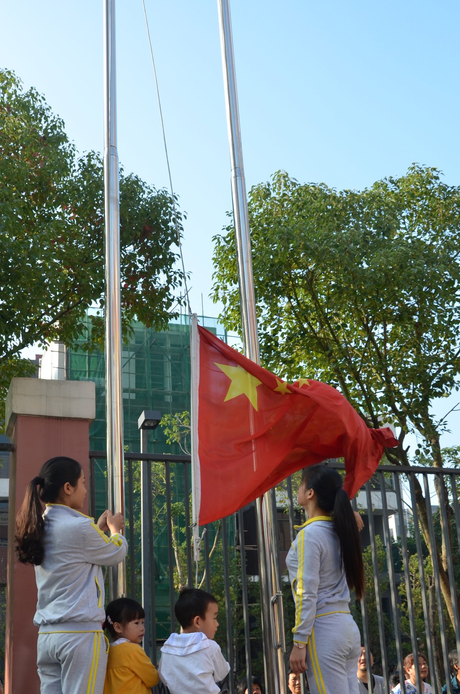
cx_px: 193
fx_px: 731
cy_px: 428
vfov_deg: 50.3
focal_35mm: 38
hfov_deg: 34.8
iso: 200
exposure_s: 1/200
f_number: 7.1
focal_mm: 18
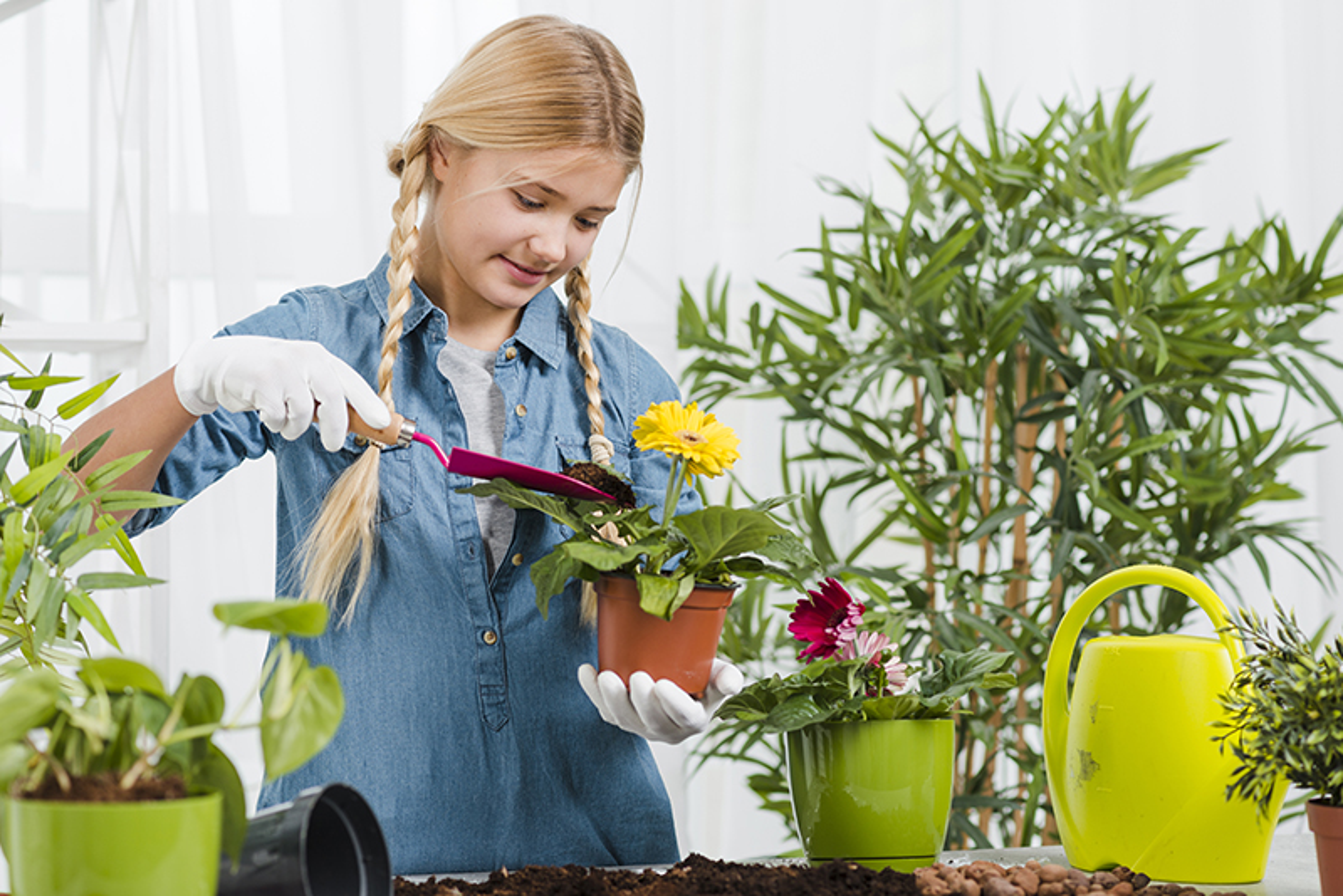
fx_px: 3172
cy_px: 448
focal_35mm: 85
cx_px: 672
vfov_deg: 16.1
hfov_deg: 23.9
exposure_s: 1/160
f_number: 3.5
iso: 200
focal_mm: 85
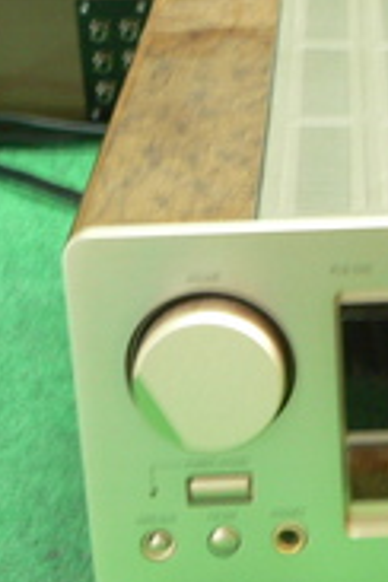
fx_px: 1924
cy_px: 345
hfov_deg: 11.2
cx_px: 531
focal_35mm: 119
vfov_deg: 17.2
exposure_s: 1/4
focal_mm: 9.2
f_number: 2.8
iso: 200
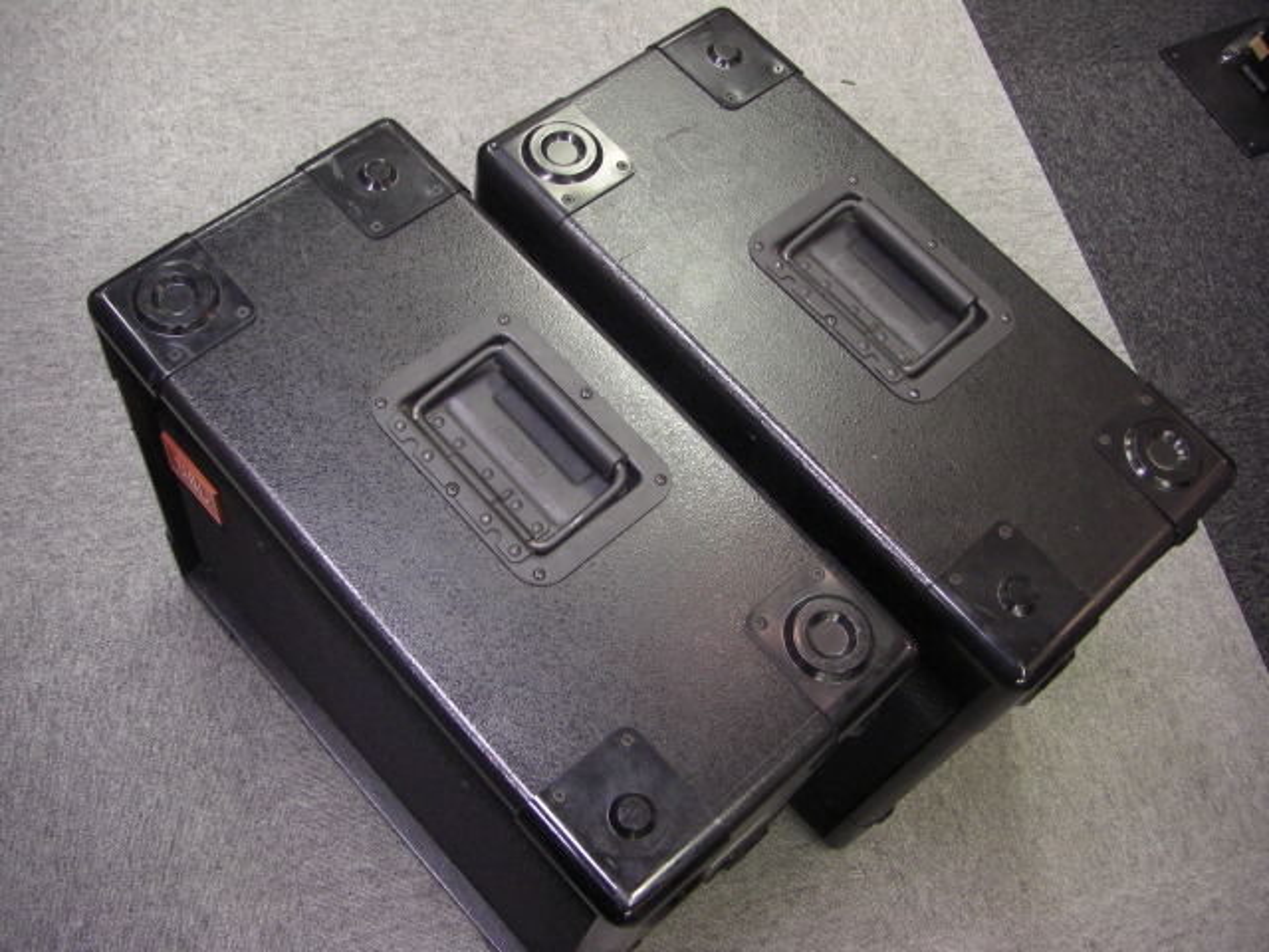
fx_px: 1393
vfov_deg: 37.7
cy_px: 476
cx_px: 634
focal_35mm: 38
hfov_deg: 49.0
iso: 200
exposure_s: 1/15
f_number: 3.4
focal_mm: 6.3
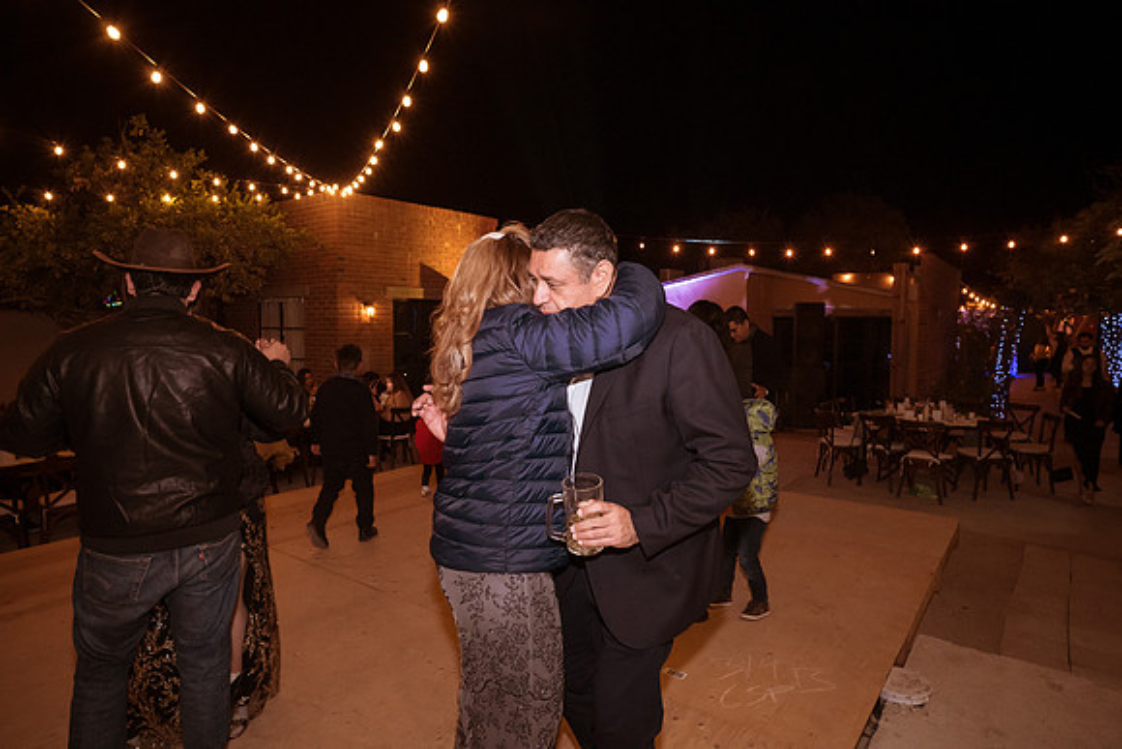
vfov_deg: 62.0
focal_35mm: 20
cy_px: 374
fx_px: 623
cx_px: 561
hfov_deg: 84.0
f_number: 6.3
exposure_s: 1/60
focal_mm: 20
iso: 3200
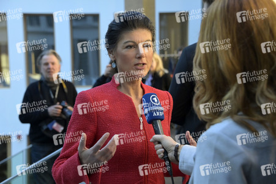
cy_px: 92
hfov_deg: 26.0
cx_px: 138
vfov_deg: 17.5
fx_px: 598
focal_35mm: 78
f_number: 5.6
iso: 8000
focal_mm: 78
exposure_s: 1/320
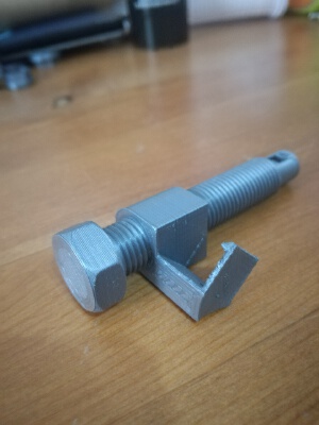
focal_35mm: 27
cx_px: 160
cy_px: 212
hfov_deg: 51.4
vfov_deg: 65.3
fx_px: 332
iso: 1250
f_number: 2
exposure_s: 1/12.5
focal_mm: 3.79
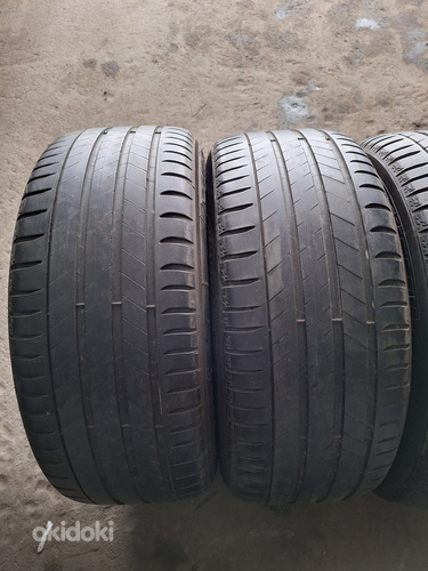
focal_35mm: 23
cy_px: 286
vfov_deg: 73.9
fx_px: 379
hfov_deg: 58.9
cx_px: 214
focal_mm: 5.54
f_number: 1.8
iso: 250
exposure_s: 1/25
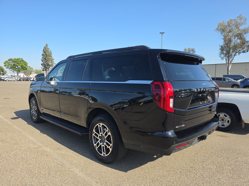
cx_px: 124
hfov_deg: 73.9
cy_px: 93
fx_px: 165
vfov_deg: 58.9
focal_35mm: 23
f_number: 1.4
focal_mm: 6.5
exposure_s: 1/3058
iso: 63
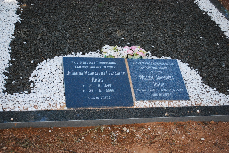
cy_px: 76
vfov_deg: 25.8
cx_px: 114
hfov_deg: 37.8
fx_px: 334
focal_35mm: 52
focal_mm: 35
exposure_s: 1/2000
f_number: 5.3
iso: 1600
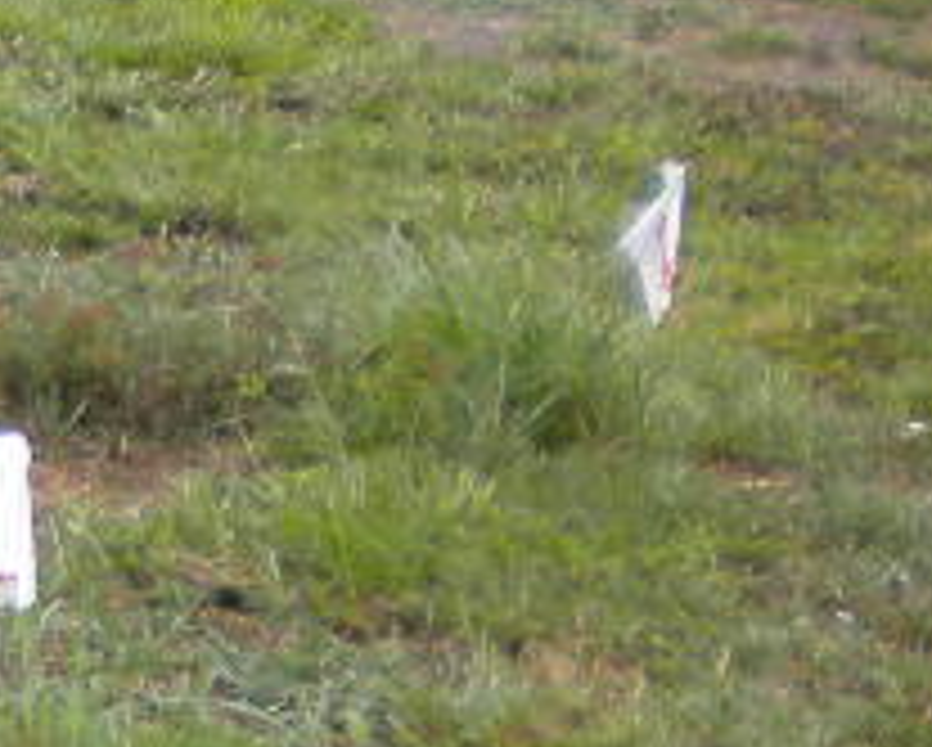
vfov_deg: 9.2
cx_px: -941
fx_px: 4666
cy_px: 328
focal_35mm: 169
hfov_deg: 10.5
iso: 80
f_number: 3.1
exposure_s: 1/226
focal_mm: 6.3
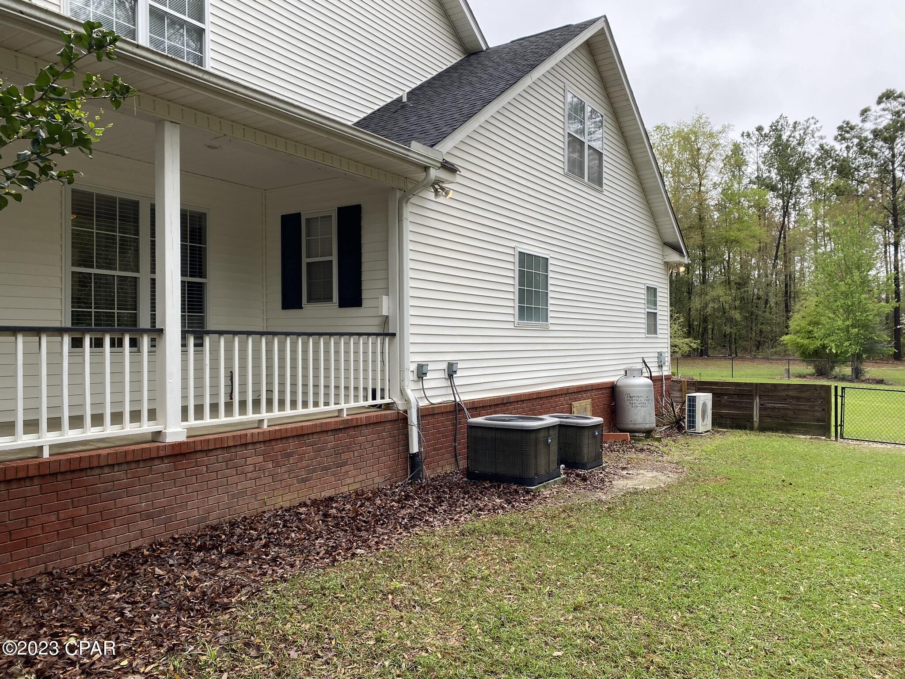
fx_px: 680
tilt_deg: +1.1
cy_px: 340
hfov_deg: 67.3
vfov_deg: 53.1
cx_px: 452
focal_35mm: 26
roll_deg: +0.1
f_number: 1.8
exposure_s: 1/381
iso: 32
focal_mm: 4.25
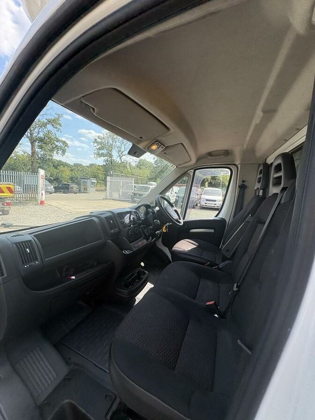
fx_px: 170
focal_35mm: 14
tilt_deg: -16.7
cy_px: 210
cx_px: 158
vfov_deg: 102.1
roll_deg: -5.1
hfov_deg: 85.7
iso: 64
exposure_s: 1/573
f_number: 2.2
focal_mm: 2.22
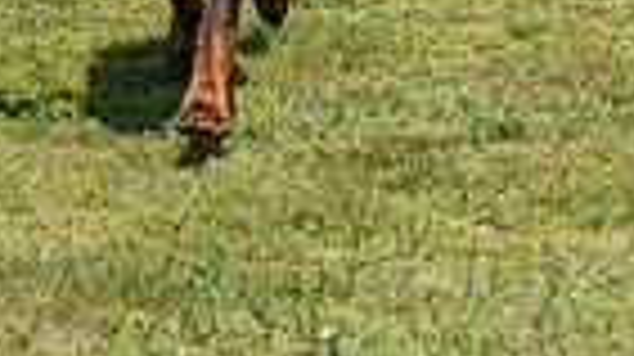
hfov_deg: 3.5
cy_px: -480
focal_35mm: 618
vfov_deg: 2.0
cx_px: 42
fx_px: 10379
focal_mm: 104
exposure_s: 1/2000
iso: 400
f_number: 5
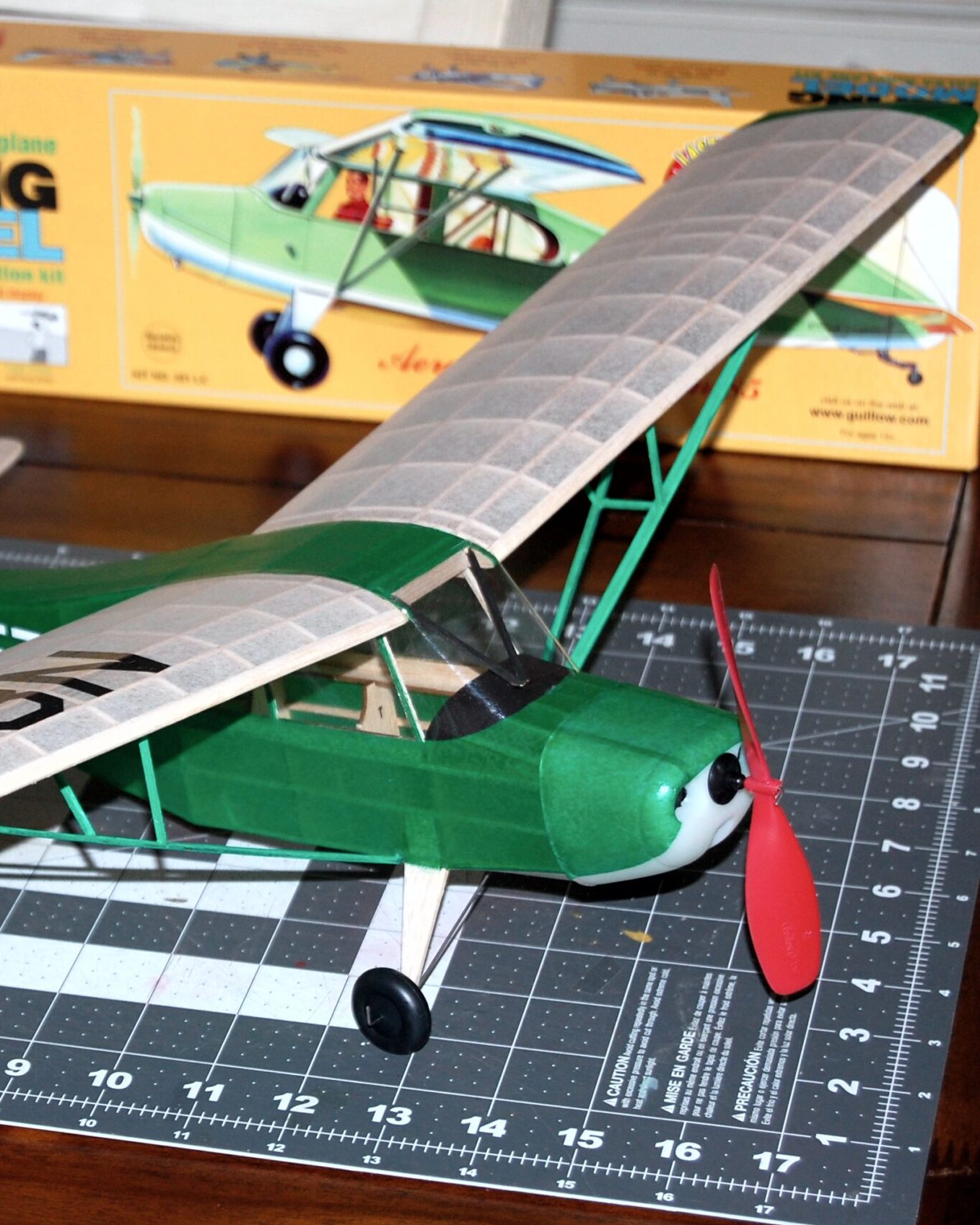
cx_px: 218
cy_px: 614
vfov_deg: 16.5
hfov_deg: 13.2
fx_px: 4230
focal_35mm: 117
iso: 400
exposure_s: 1/60
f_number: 5.6
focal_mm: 55
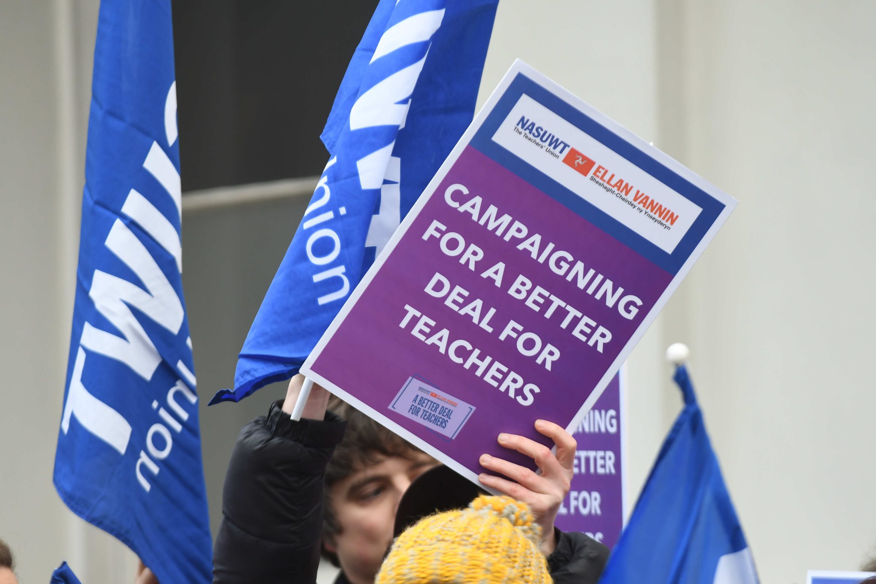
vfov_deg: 4.6
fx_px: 7299
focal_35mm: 300
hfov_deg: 6.9
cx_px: 438
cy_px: 292
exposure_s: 1/160
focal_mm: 200
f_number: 6.3
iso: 500
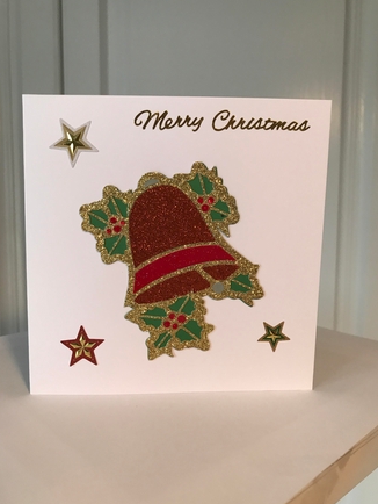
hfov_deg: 48.3
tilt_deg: -5.5
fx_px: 422
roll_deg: -0.4
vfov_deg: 61.6
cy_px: 260
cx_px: 192
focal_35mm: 29
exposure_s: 1/33
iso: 32
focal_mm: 3.99
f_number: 1.8
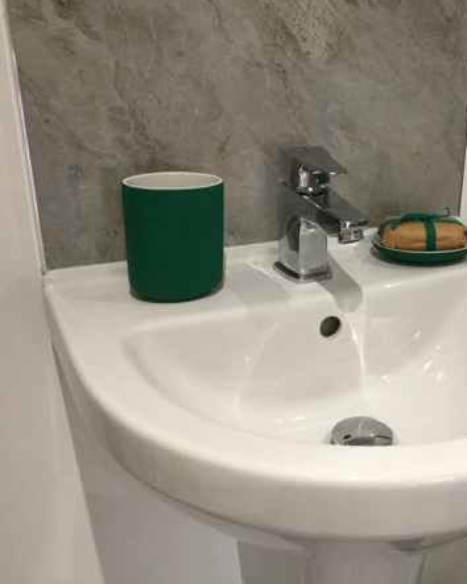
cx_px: 375
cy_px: 293
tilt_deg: -22.5
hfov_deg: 35.3
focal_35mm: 41
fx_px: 709
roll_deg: -0.6
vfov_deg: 44.8
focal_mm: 3.3
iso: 125
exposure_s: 1/33
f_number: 2.4
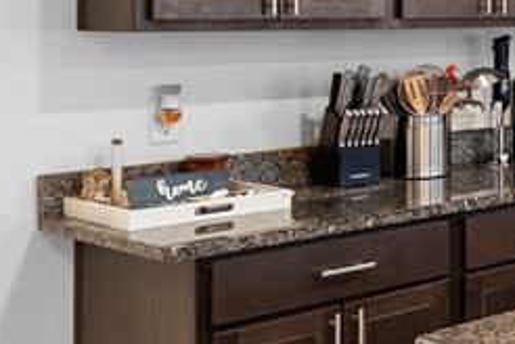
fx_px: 1073
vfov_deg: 17.9
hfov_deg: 18.9
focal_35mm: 75
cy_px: 40
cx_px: 982
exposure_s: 1/2.5
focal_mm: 18
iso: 800
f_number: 8
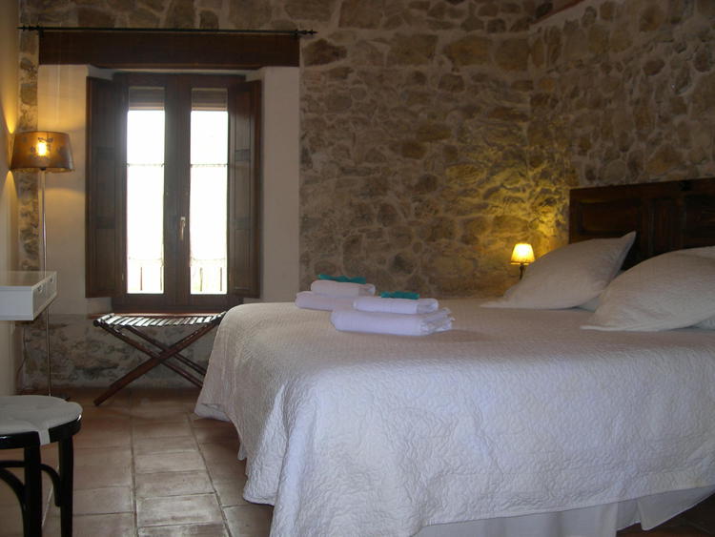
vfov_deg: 37.7
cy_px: 268
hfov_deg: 49.0
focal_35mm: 38
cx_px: 358
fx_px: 785
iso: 100
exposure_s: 1/30
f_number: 2.8
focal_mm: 8
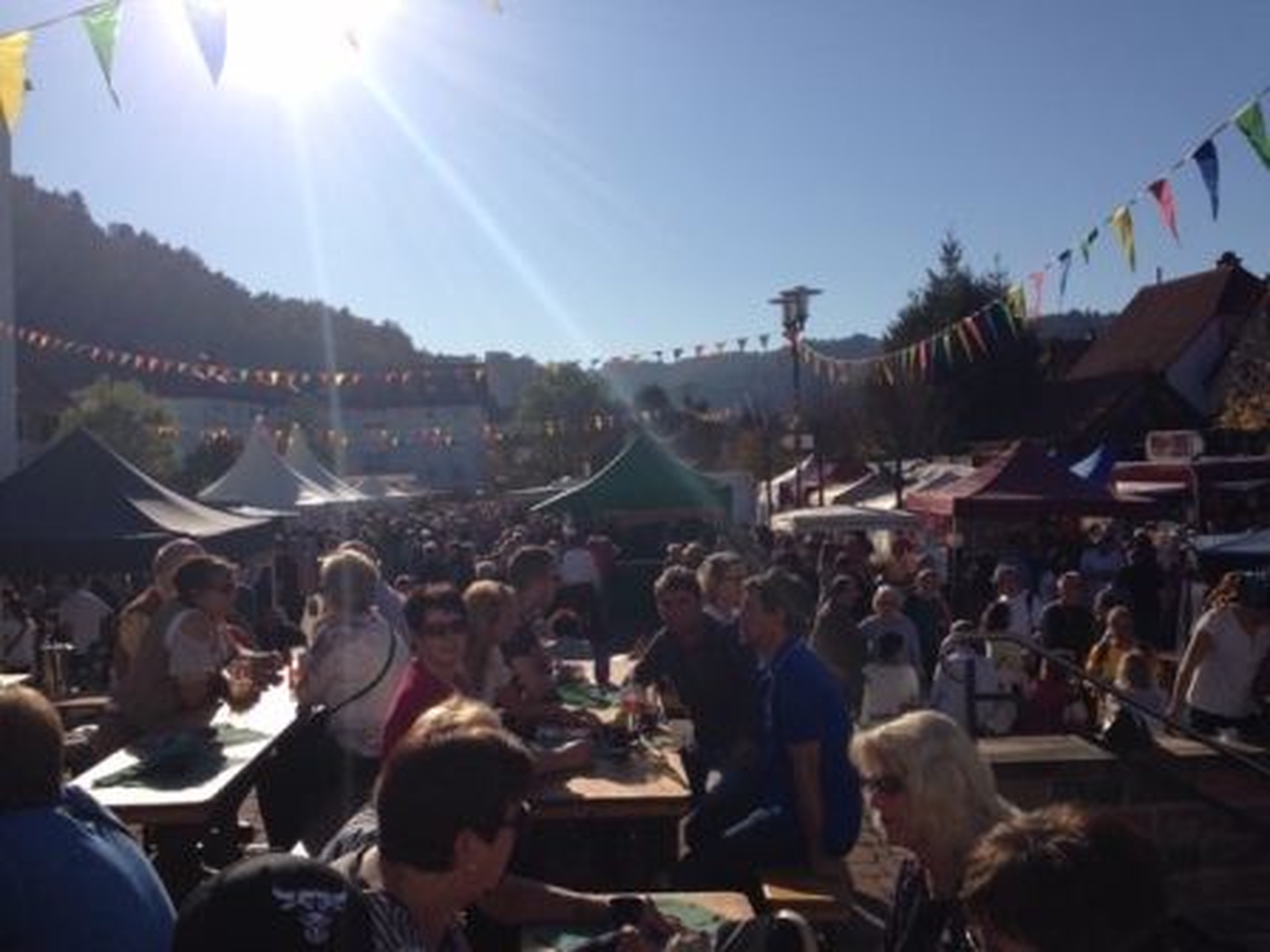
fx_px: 1211
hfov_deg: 55.4
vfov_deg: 42.9
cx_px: 635
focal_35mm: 33
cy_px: 476
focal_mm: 4.12
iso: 50
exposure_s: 1/3876
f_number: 2.4
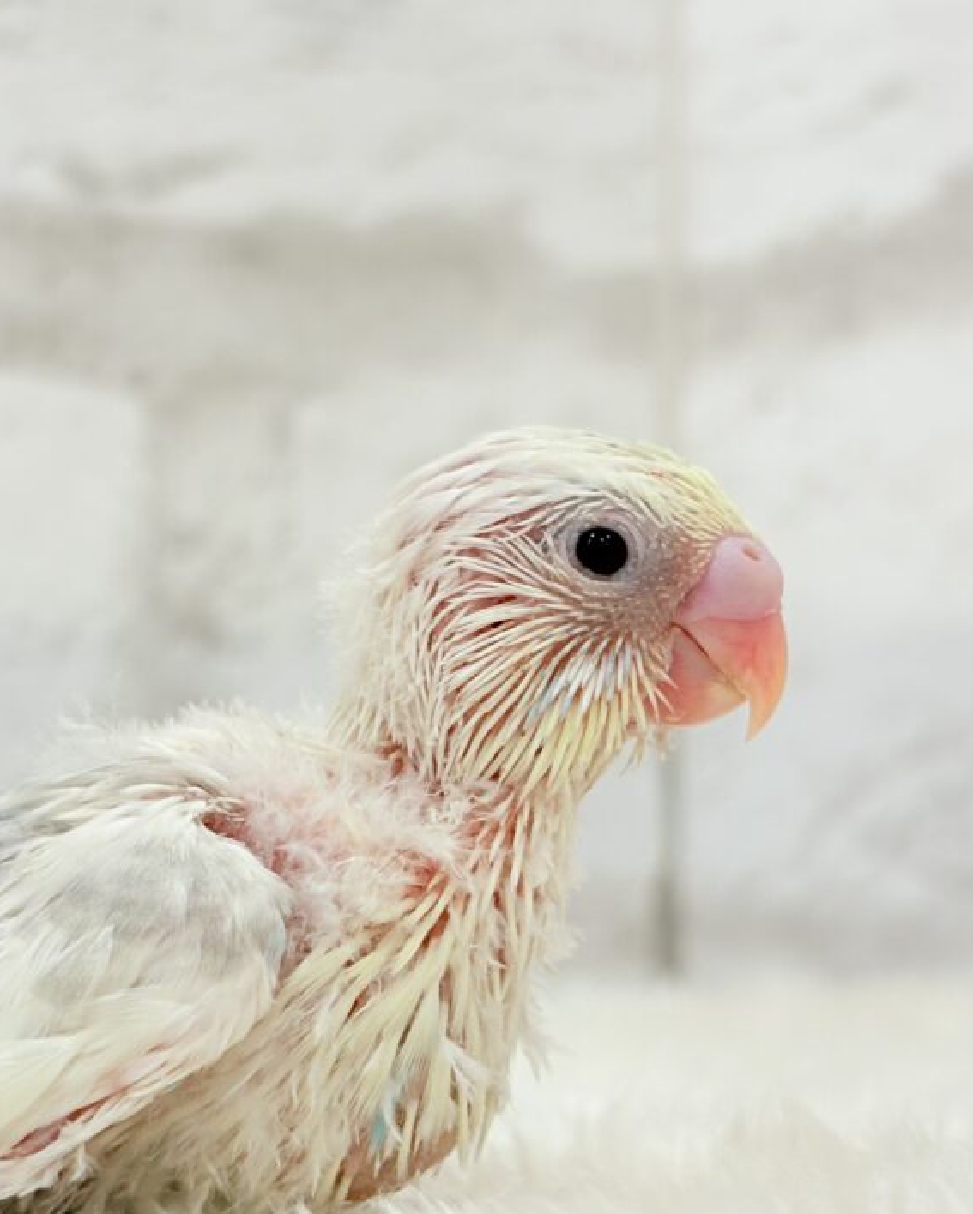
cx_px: 354
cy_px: 717
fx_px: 3094
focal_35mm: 86
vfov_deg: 22.2
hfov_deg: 17.8
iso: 50
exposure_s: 1/100
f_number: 1.6
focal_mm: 5.96
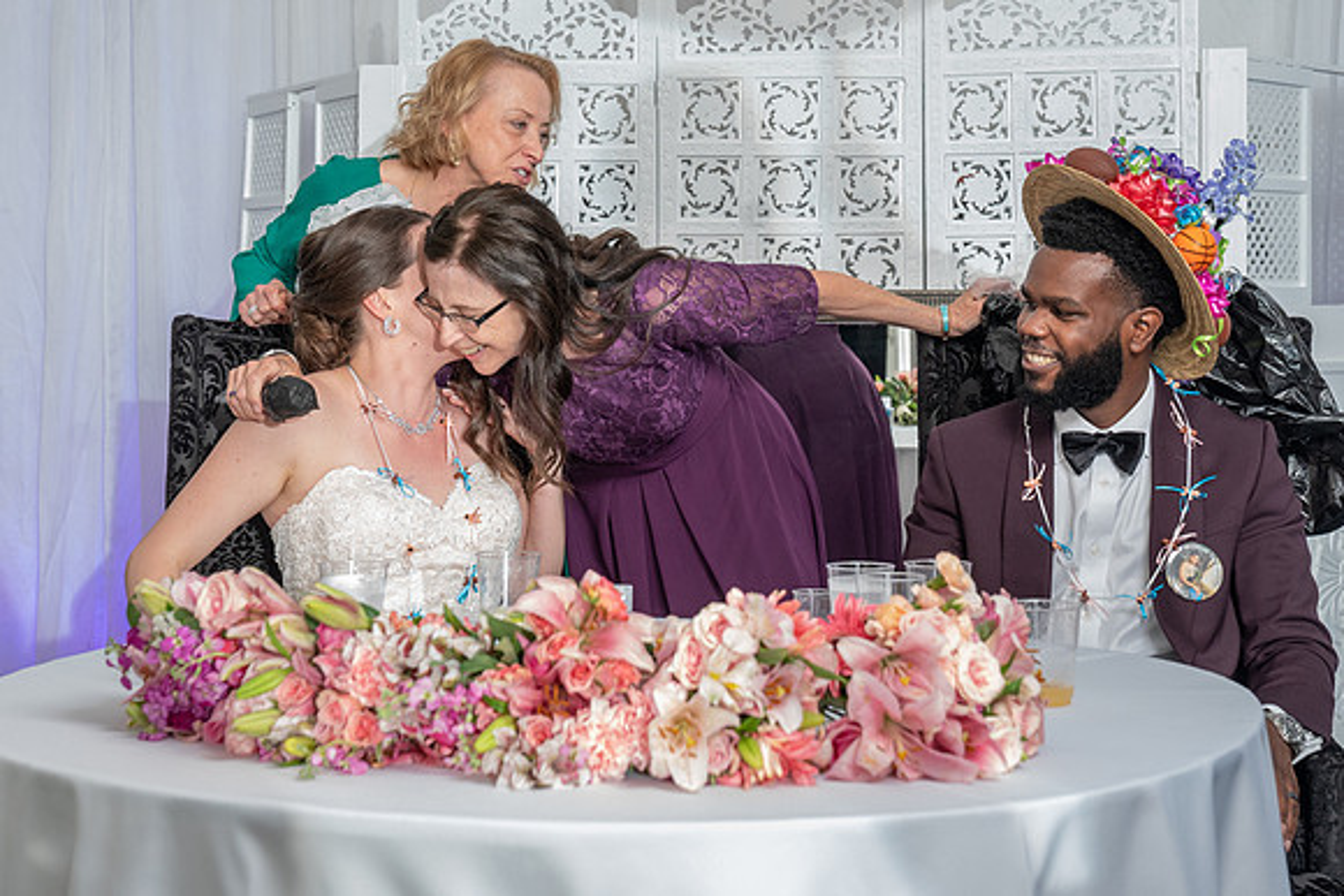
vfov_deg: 20.6
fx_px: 2454
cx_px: 689
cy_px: 284
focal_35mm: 66
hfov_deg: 30.6
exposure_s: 1/200
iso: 1600
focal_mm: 48
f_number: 5.6
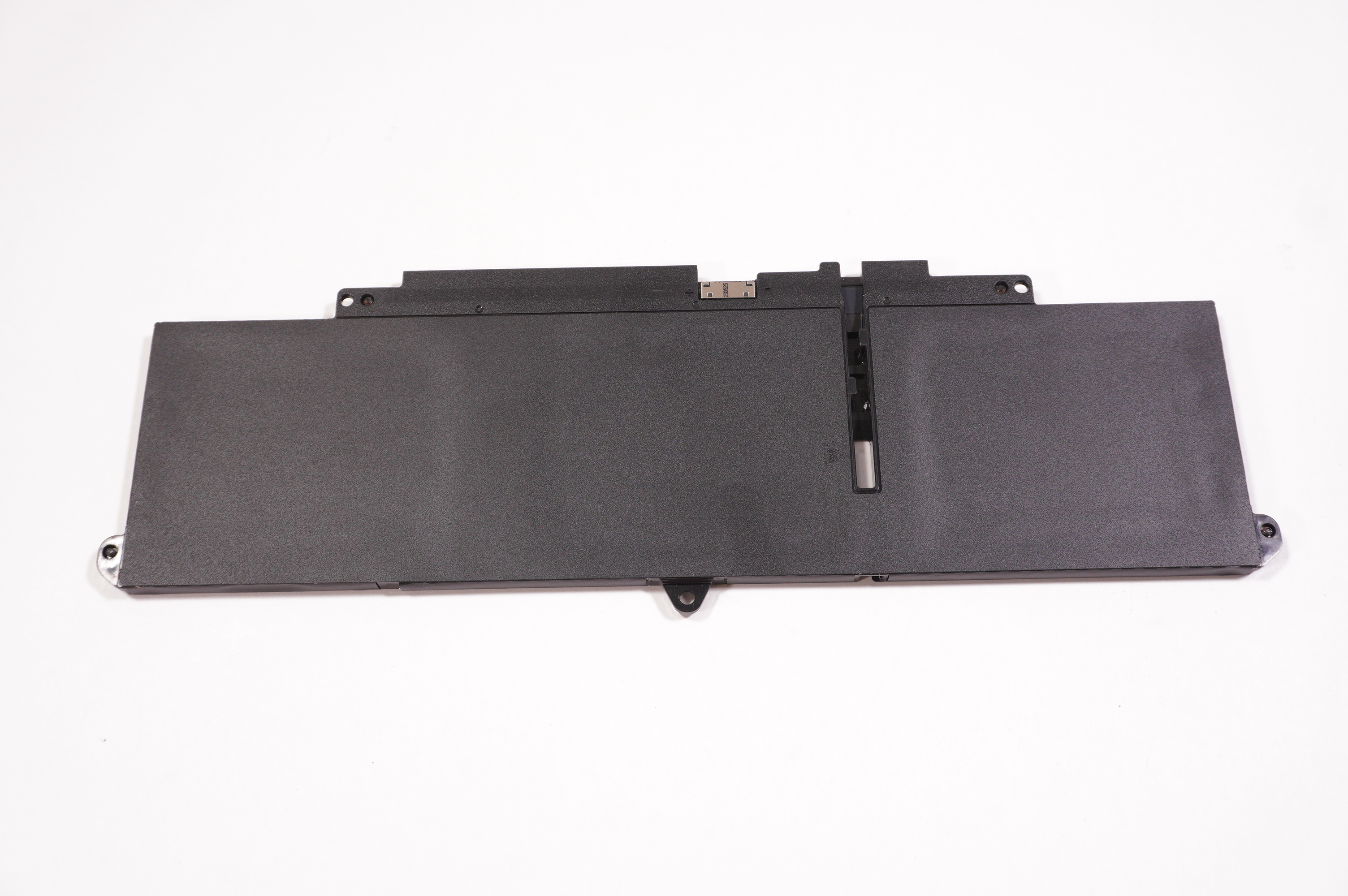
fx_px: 1347
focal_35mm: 36
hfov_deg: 53.2
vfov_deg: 36.8
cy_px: 448
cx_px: 674
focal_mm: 24
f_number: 6.3
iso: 800
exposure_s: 1/100
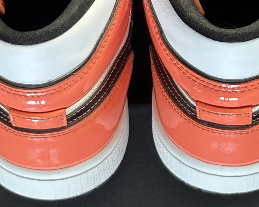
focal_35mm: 151
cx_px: 151
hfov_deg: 12.8
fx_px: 1157
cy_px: -30
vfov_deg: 10.1
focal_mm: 6.86
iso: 250
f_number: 1.78
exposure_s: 1/33
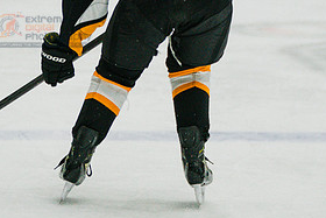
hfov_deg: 3.8
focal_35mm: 548
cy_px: 30
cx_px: 122
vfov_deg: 2.5
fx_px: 4965
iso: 3200
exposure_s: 1/2000
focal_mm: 186
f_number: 3.2
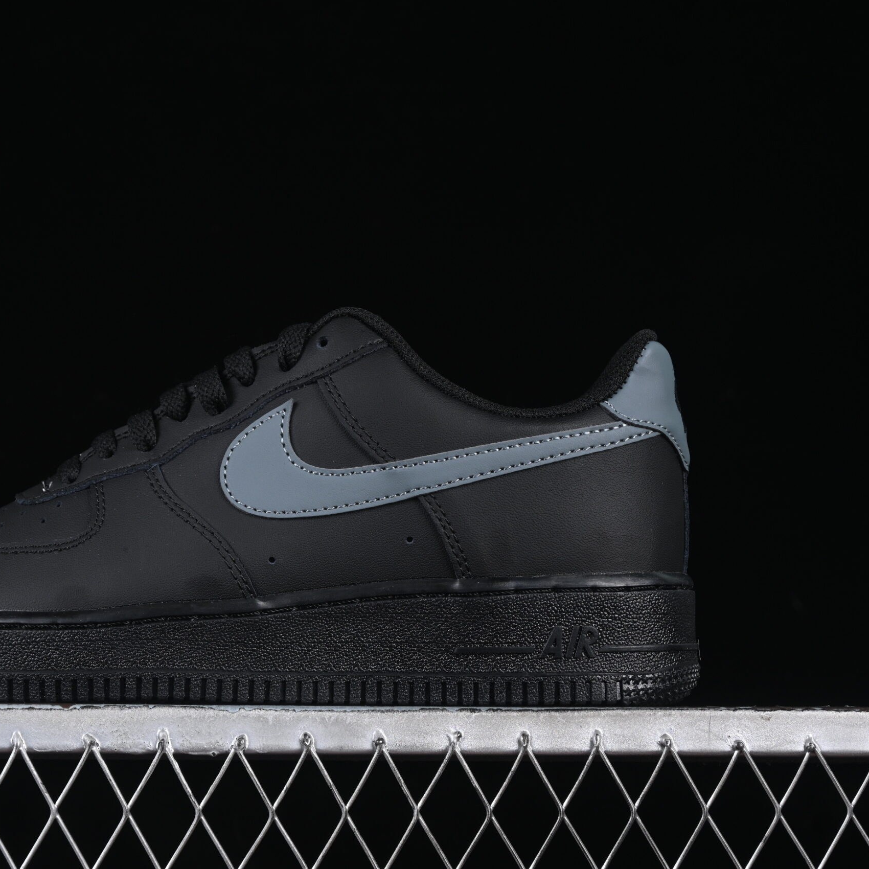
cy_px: 434
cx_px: 255
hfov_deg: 18.0
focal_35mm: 96
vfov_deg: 18.1
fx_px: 2727
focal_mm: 50
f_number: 6.3
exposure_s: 1/60
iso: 160
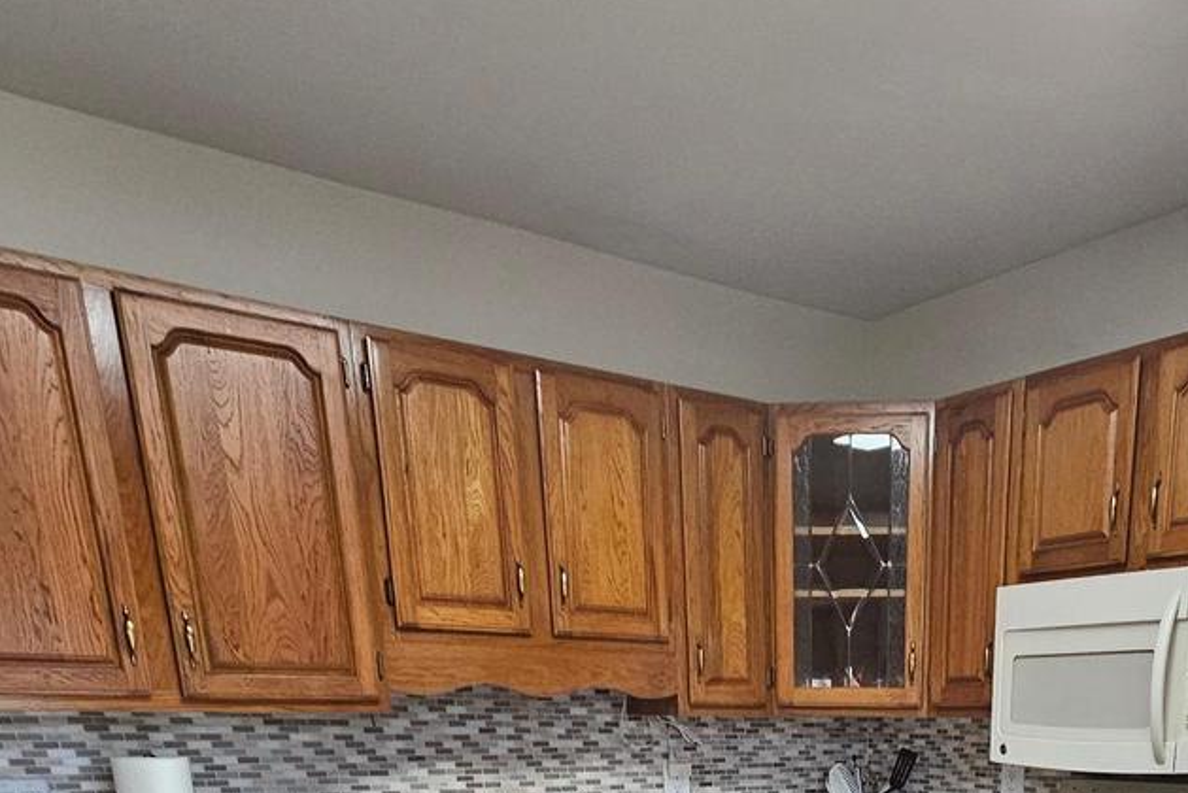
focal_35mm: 33
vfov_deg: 28.1
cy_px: 1165
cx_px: 874
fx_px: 1089
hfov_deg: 54.8
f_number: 2.2
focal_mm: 2.2
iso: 200
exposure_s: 1/60
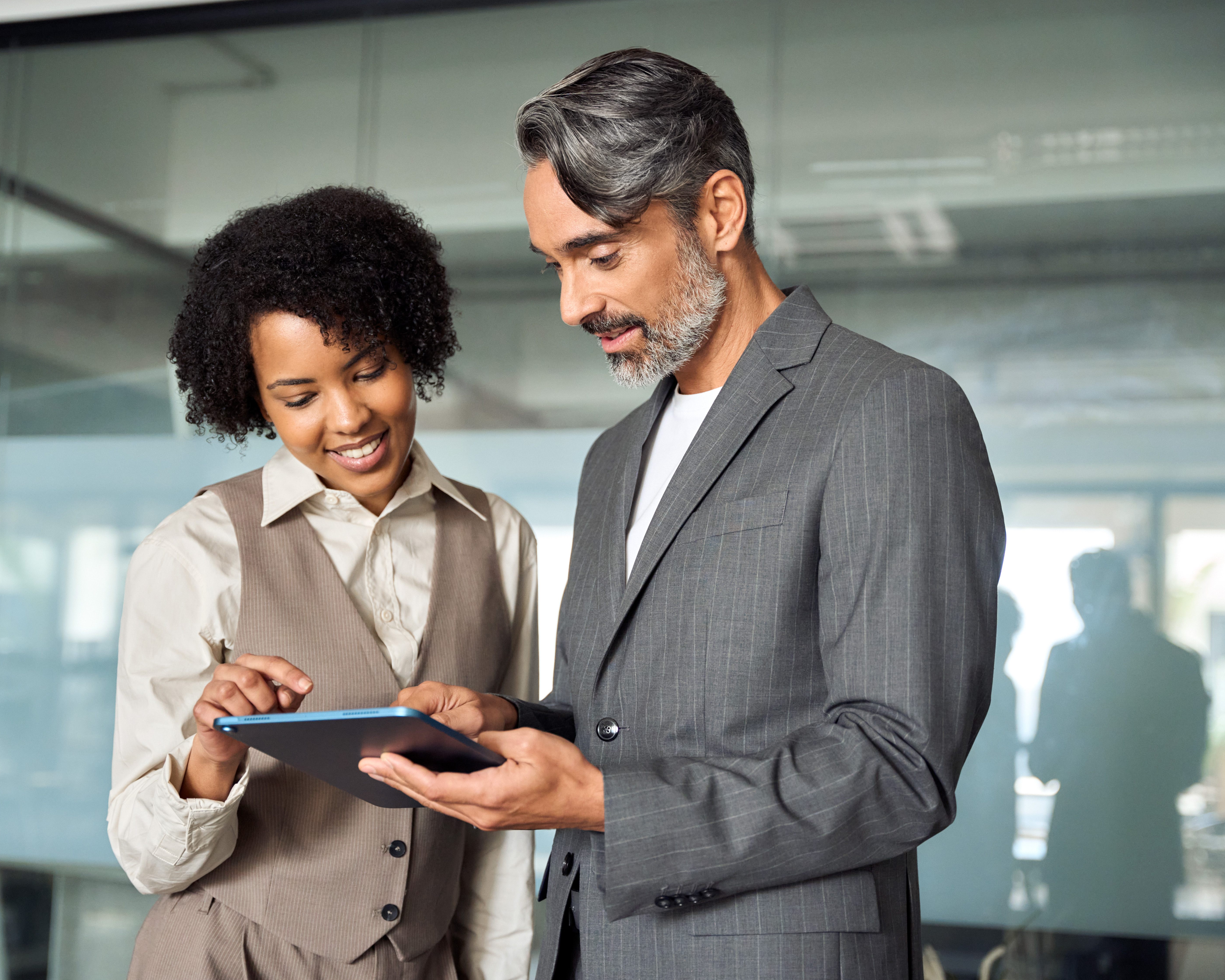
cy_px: 486
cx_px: 499
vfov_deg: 27.1
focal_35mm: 56
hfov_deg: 33.4
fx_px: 2034
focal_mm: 49.1
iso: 1600
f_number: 2.8
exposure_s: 1/200
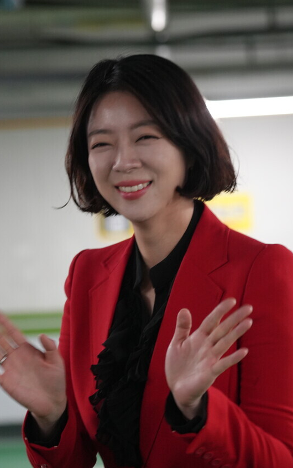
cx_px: 118
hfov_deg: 8.4
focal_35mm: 157
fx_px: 2004
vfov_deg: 13.3
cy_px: 235
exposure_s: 1/160
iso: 3200
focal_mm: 102
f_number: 4
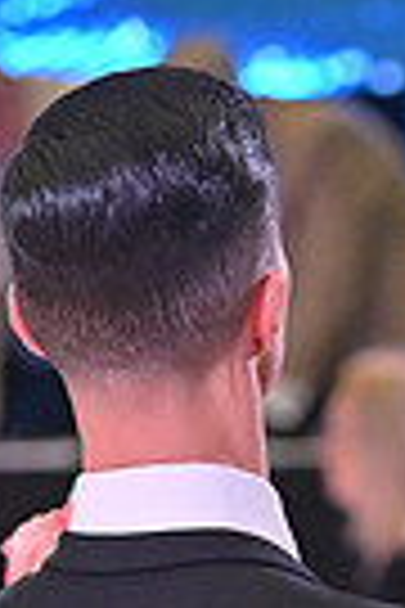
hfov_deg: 2.1
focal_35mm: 646
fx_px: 10900
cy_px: 1000
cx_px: 686
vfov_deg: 3.2
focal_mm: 150
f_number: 5
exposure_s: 1/400
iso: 4000
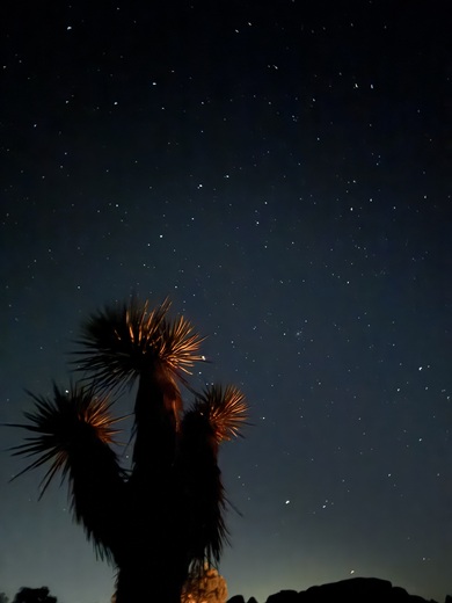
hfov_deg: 56.8
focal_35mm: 24
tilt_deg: +38.7
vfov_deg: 71.6
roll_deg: +1.8
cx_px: 226
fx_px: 418
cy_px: 302
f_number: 1.78
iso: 12500
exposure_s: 1
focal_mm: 6.76
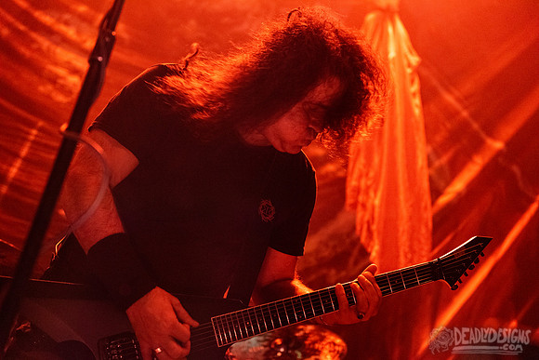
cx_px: 270
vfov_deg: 26.0
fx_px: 779
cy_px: 180
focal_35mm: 52
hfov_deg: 38.2
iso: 3200
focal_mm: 52
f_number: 3.2
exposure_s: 1/160
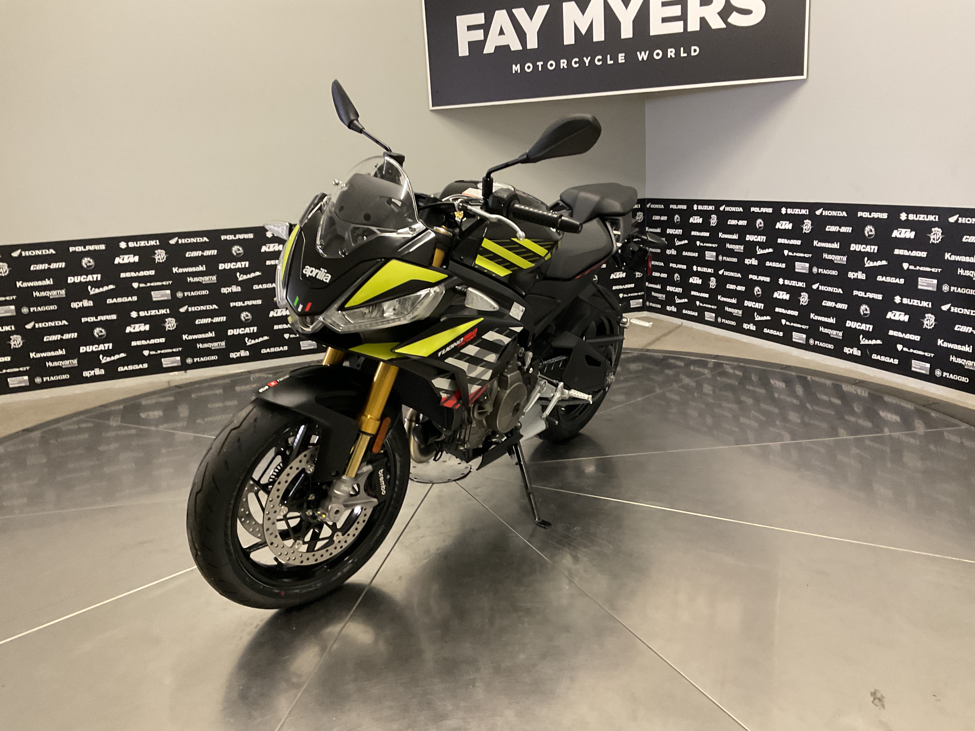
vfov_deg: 48.2
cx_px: 488
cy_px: 366
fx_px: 817
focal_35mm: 29
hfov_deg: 61.7
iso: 200
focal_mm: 3
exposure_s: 1/40
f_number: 1.8
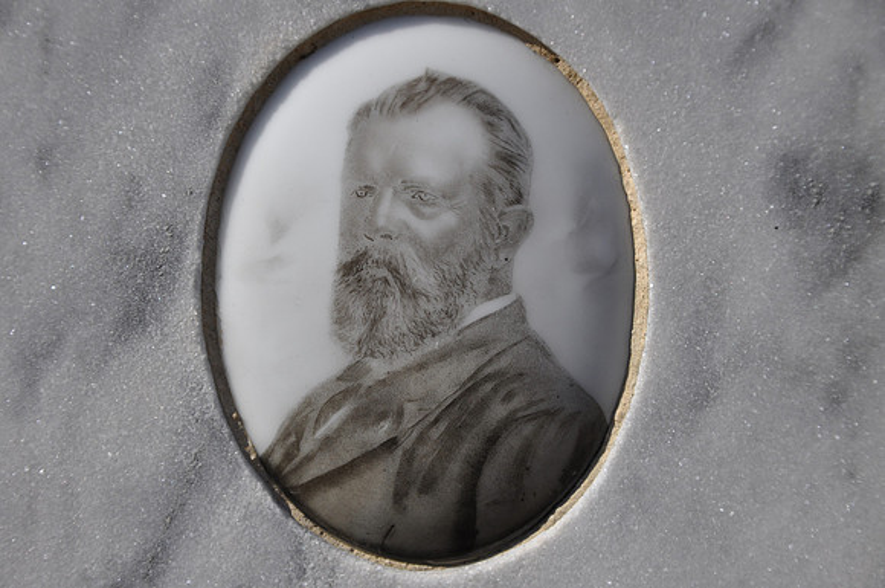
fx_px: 2430
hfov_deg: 20.6
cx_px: 442
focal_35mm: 99
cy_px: 294
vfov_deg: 13.8
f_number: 5.6
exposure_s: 1/500
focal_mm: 66
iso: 200
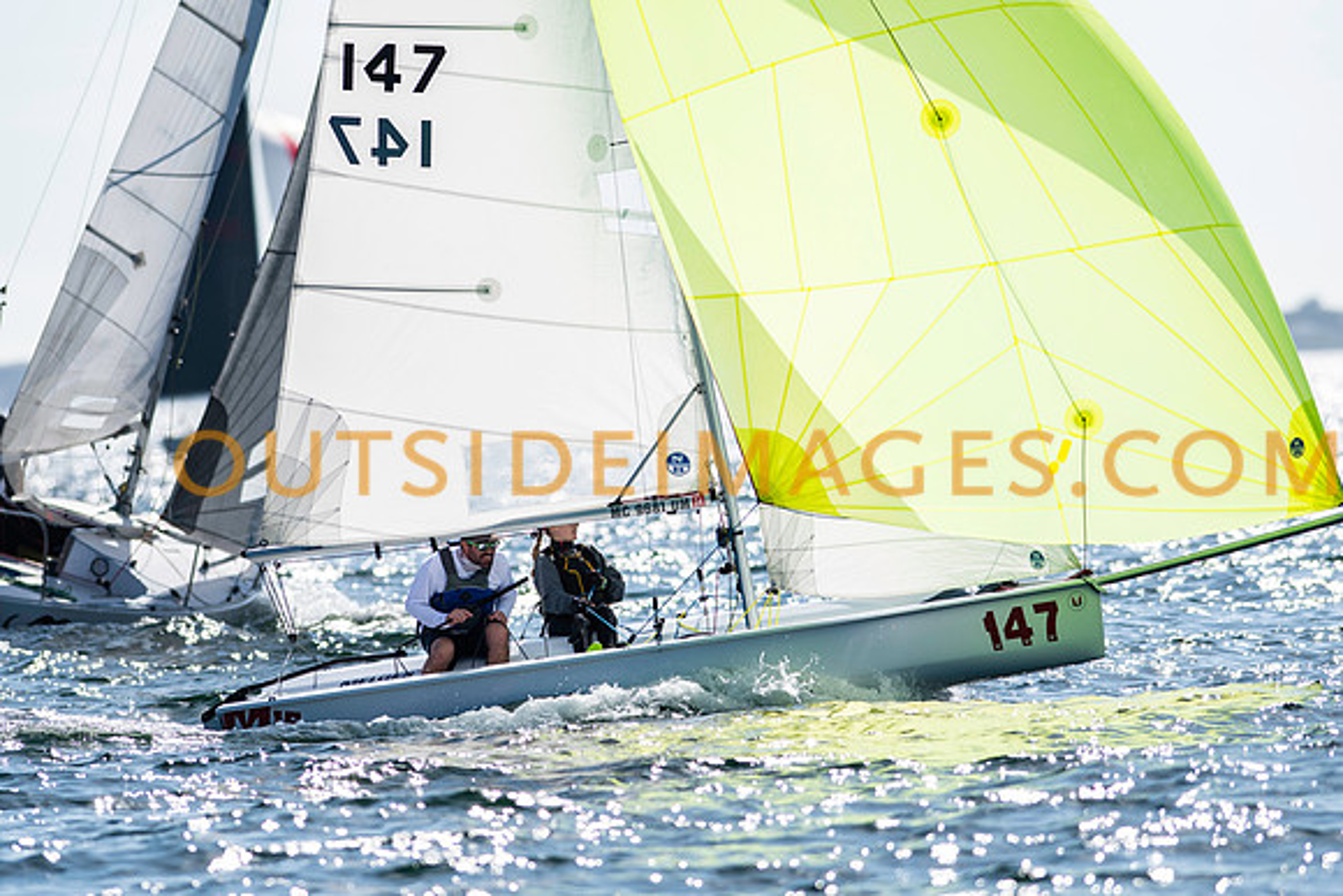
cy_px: 448
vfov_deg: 3.1
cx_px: 672
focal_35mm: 450
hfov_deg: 4.6
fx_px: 16791
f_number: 5
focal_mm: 300
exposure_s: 1/4000
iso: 200
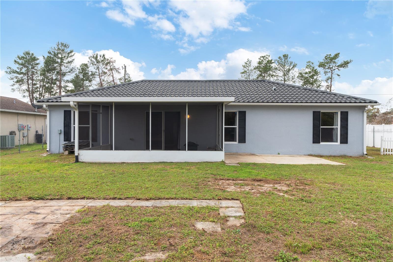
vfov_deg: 53.1
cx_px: 196
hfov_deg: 73.8
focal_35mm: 24
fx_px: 262
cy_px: 131
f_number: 7.1
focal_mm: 24
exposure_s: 1/80
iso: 100
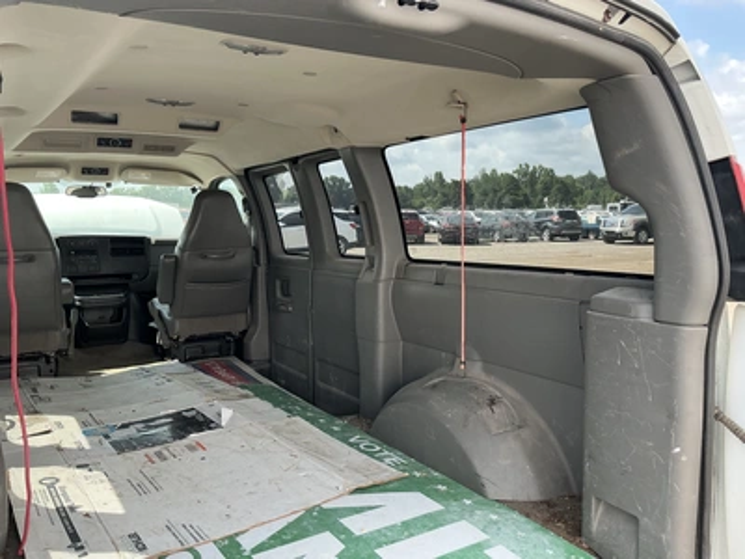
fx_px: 603
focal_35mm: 28
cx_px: 372
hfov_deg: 63.4
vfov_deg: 49.7
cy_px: 280
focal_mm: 3
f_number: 1.8
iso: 25
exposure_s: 1/256
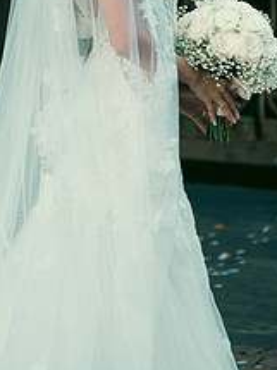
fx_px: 4304
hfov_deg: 3.7
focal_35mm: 403
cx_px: 88
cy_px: 5
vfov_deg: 4.9
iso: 160
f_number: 3.5
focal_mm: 200
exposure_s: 1/200
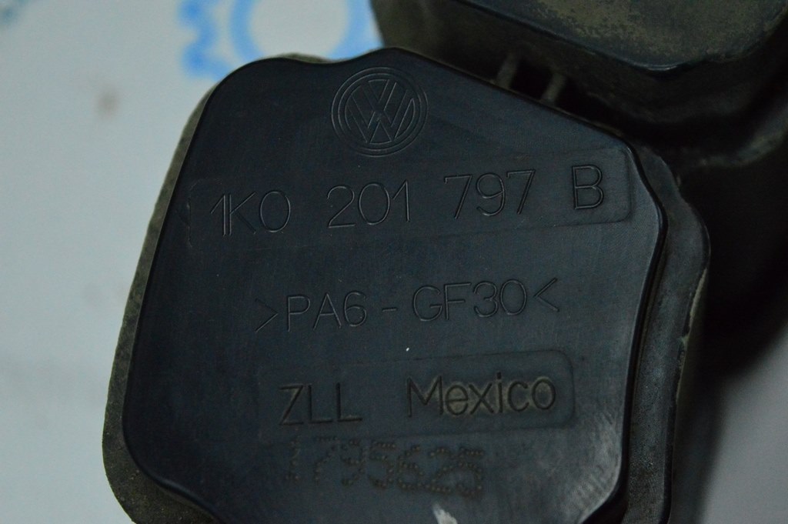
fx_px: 1804
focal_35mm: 82
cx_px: 394
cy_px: 262
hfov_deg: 24.6
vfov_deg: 16.5
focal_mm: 55
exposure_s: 1/800
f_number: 5.6
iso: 6400
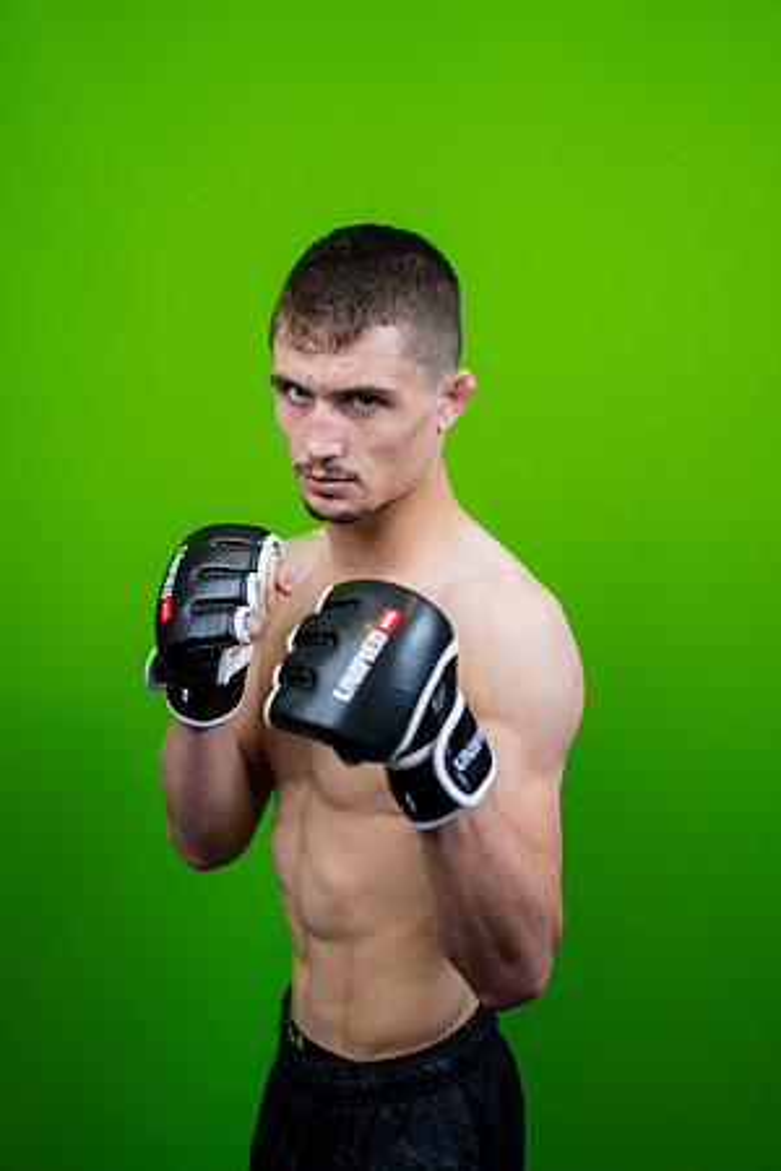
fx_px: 1627
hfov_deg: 27.0
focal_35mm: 50
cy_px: 586
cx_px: 390
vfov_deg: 39.6
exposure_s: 1/160
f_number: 2
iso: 100
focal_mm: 50
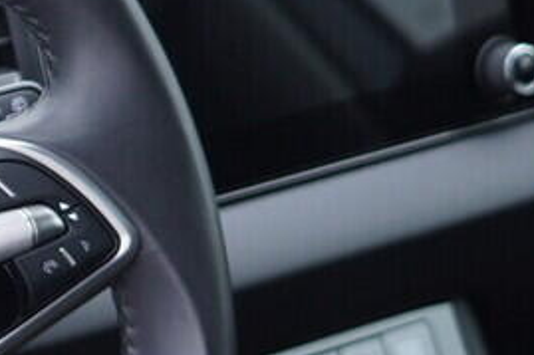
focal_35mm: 193
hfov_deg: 10.2
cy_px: 325
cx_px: -359
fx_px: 2861
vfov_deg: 7.1
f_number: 2.8
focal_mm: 24
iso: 200
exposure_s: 1/40
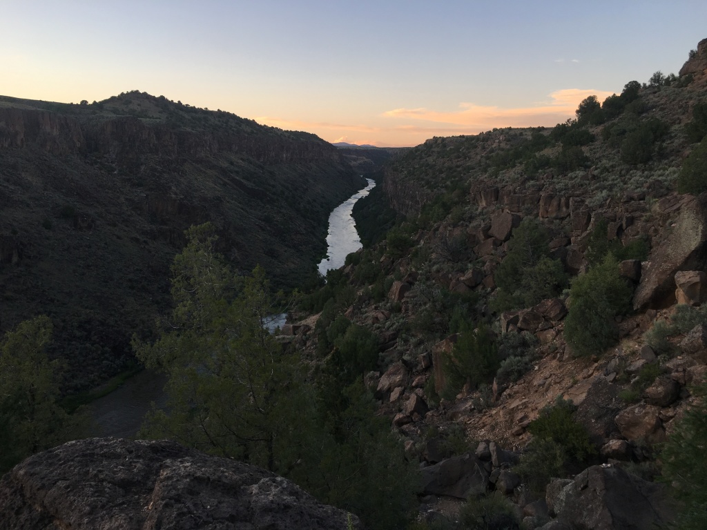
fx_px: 592
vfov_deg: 48.2
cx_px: 354
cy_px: 265
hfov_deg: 61.7
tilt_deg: -9.2
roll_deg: -1.7
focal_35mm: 29
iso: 25
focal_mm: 4.15
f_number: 2.2
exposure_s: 1/120
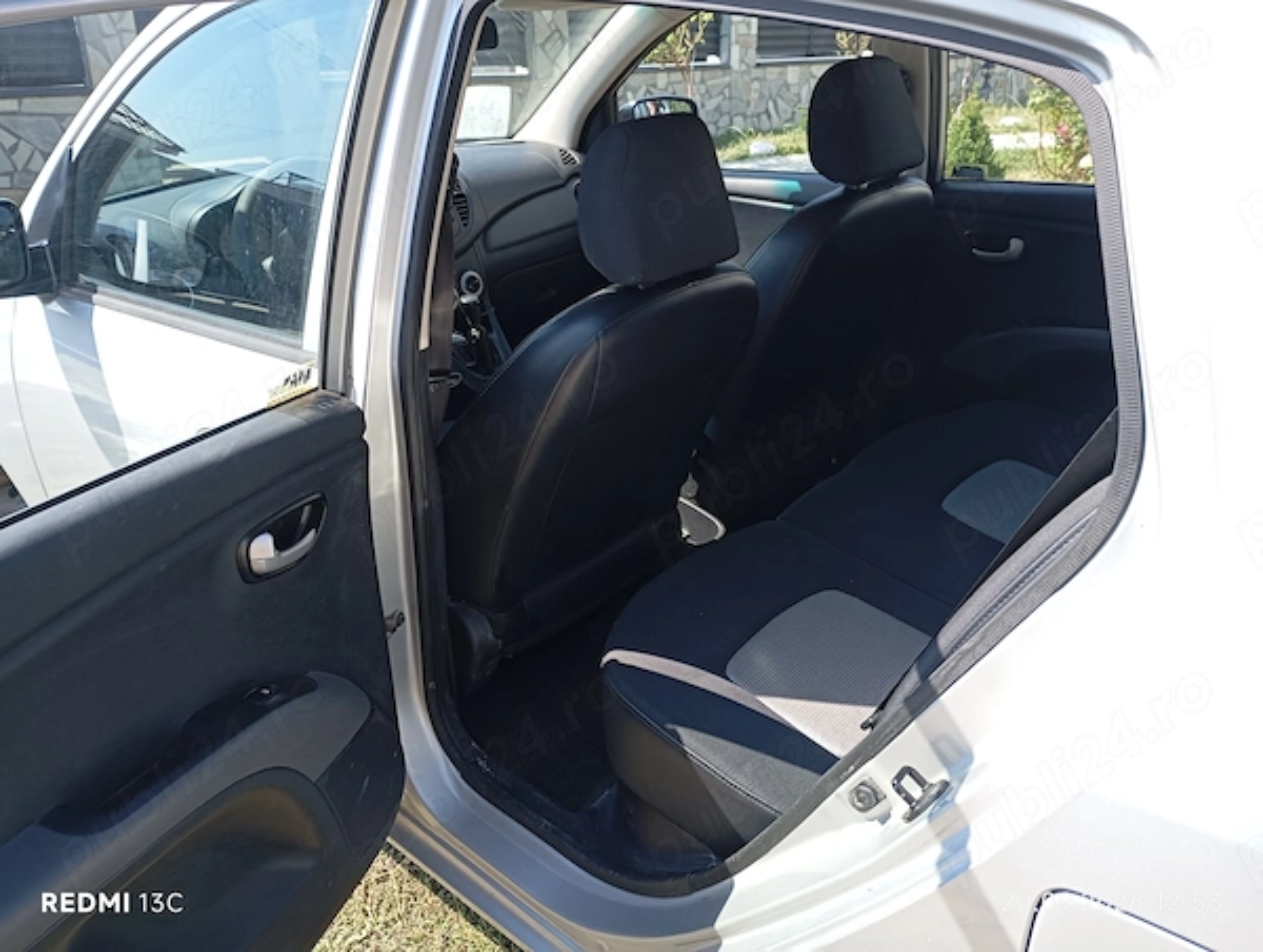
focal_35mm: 28
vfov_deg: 49.9
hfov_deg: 63.4
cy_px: 476
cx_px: 632
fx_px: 1023
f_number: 1.8
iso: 101
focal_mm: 4.27
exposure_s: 1/152
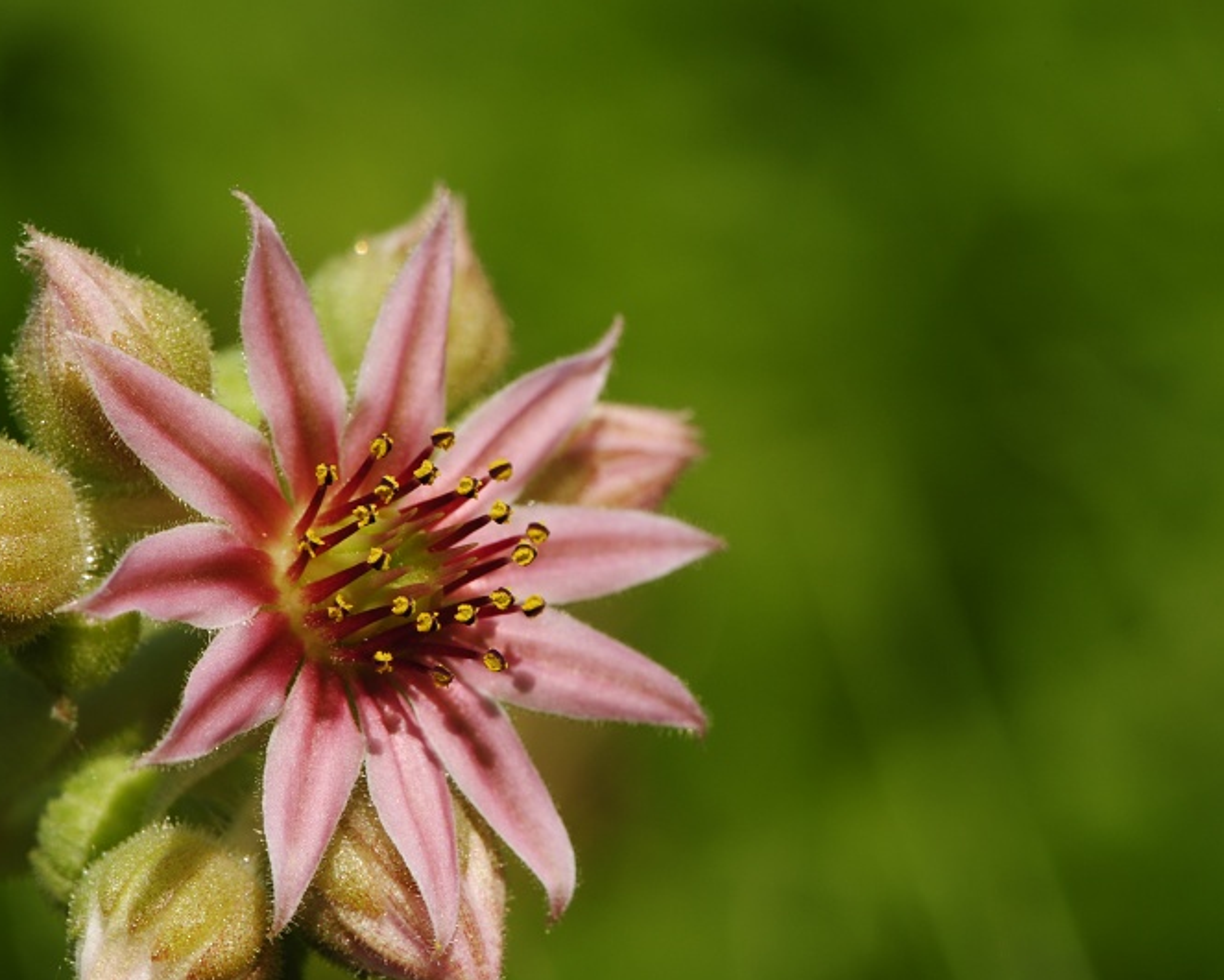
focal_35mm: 145
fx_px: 5239
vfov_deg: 10.7
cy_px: 491
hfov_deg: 13.3
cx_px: 641
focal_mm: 85
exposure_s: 1/100
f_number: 16
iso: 100
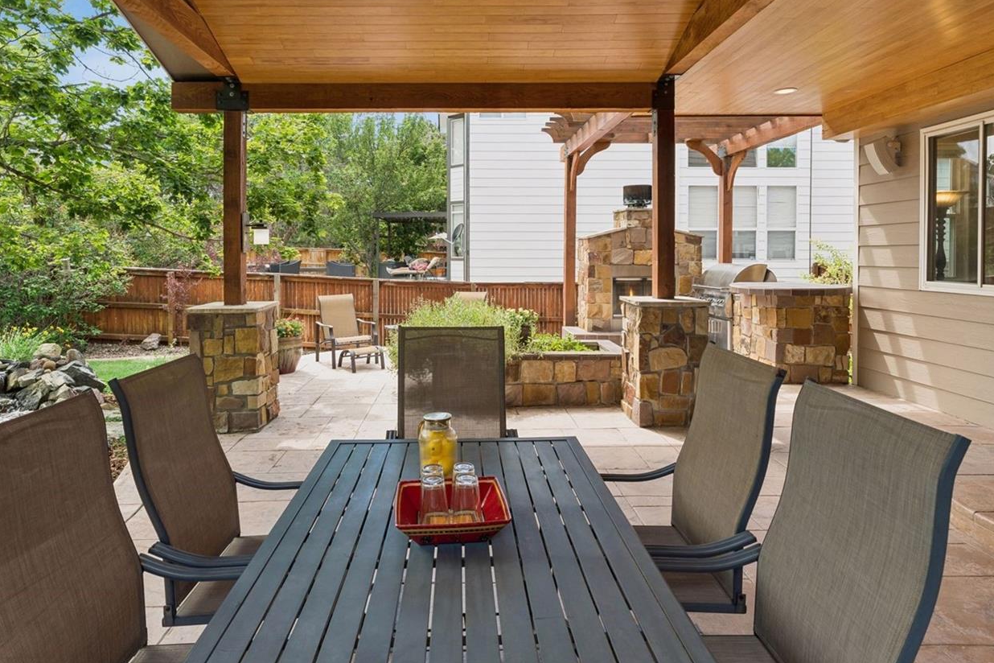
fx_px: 607
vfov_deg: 57.0
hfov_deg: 78.4
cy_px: 283
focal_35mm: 22
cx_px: 449
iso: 400
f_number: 9
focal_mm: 17
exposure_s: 1/100
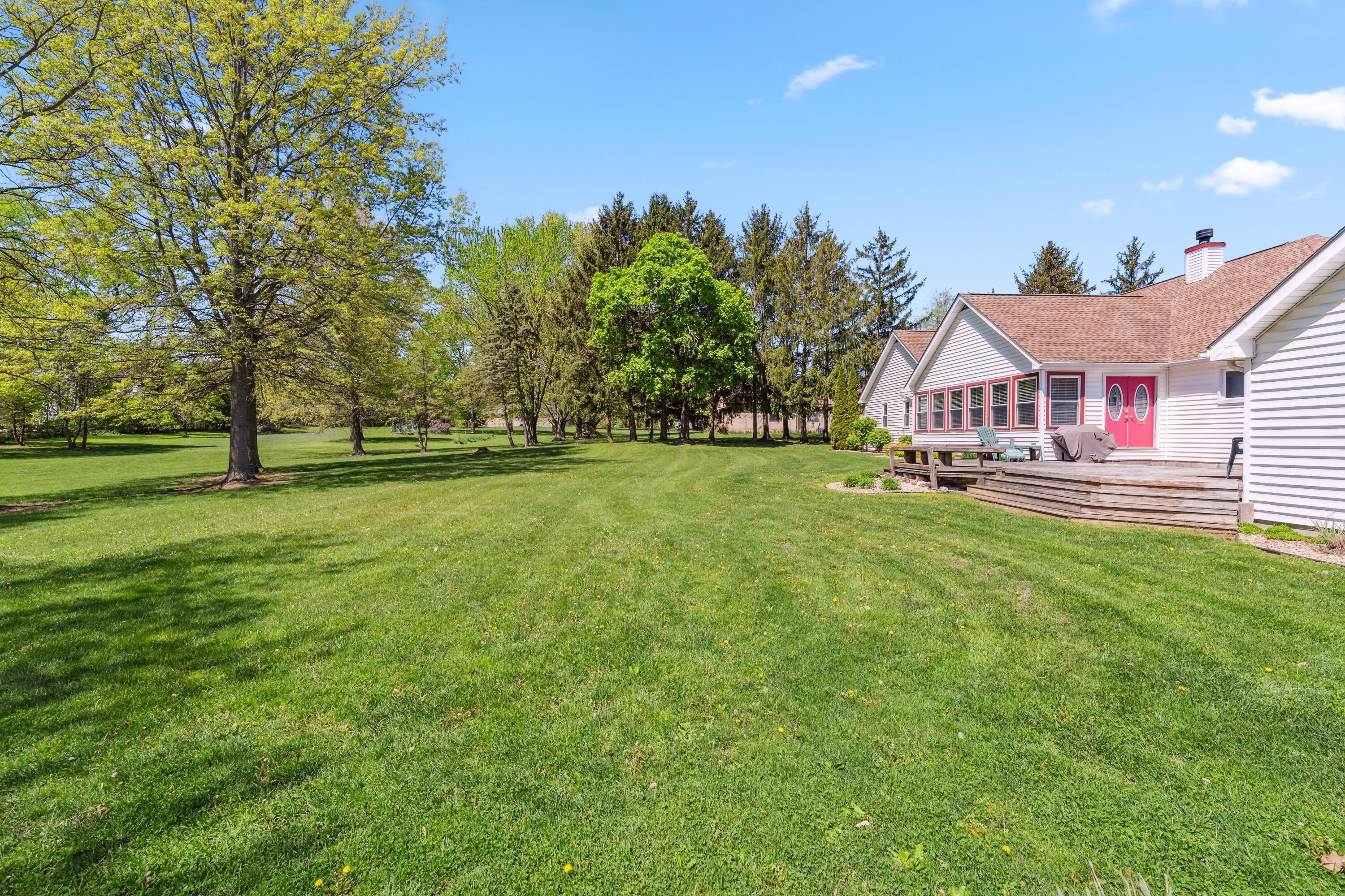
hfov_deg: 104.3
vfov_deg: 81.2
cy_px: 448
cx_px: 672
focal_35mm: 14
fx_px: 523
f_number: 8
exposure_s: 1/400
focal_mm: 14
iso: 250
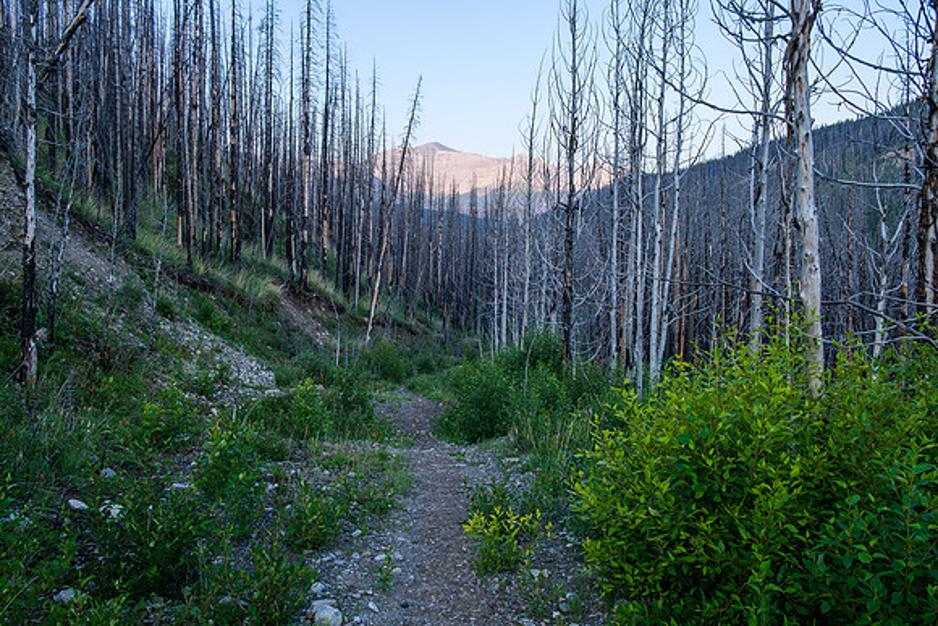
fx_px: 704
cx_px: 469
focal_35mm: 27
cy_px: 313
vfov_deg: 48.0
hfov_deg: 67.4
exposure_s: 1/60
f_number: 8
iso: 200
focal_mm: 18
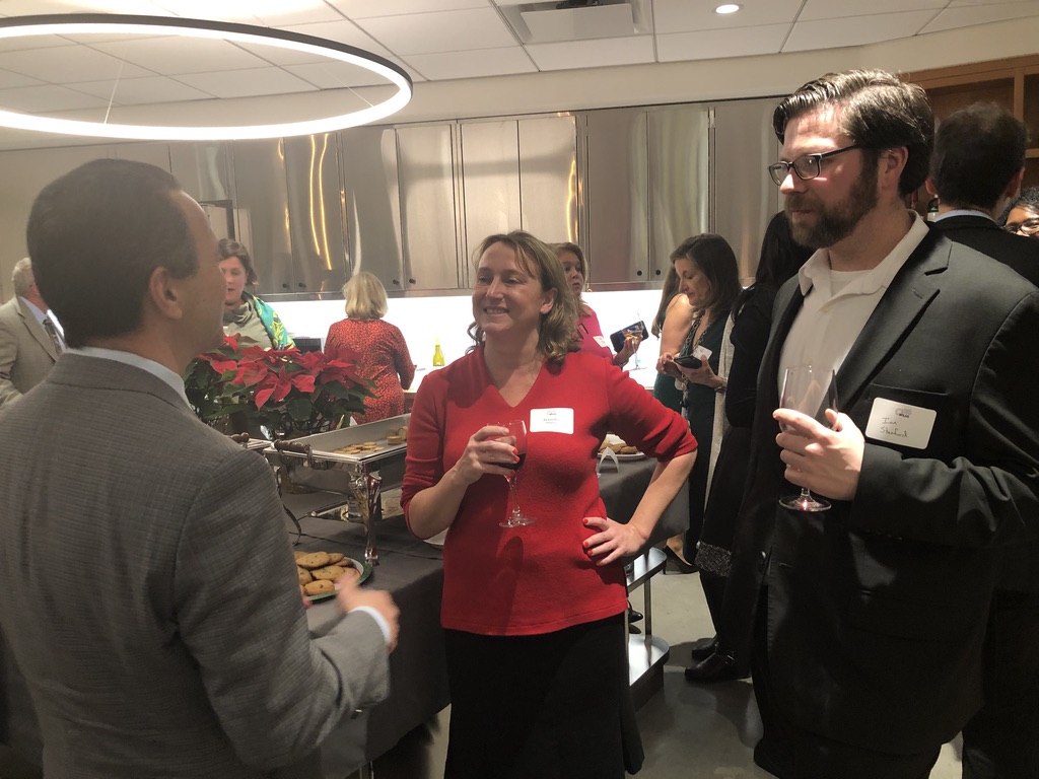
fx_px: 840
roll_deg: +1.9
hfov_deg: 63.4
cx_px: 520
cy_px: 390
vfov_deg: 49.7
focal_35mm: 28
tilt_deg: -7.1
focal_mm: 3.99
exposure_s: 1/17
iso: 50
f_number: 1.8
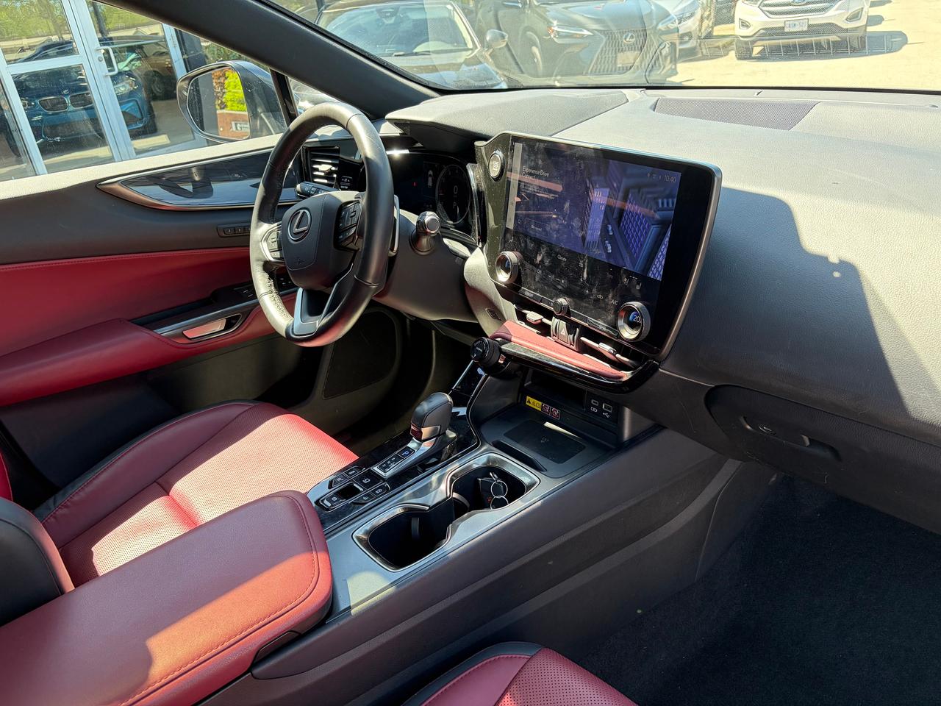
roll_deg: +7.8
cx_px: 470
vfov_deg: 53.1
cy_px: 353
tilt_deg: -25.5
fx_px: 707
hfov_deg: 67.3
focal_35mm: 26
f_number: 1.6
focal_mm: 5.96
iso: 100
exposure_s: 1/231
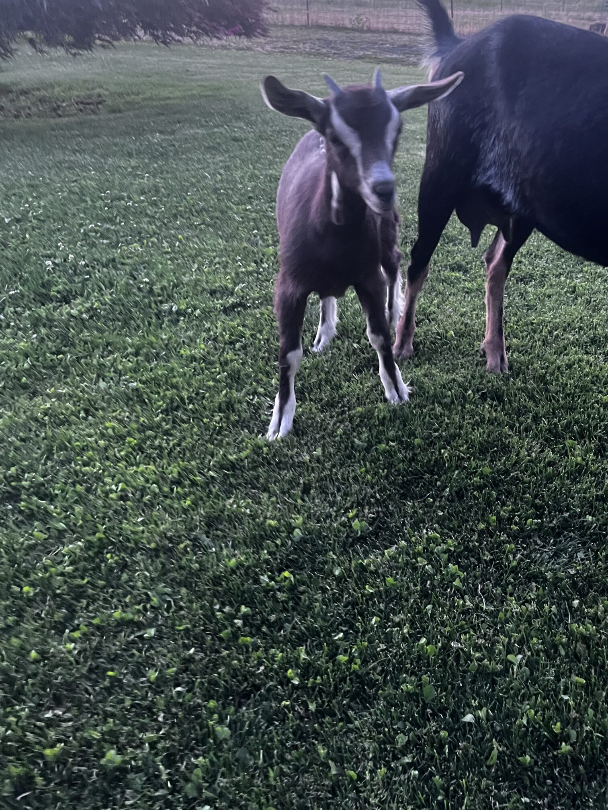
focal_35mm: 33
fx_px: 773
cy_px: 307
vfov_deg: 54.8
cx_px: 341
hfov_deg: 42.9
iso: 500
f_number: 1.6
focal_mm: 5.1
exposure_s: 1/54
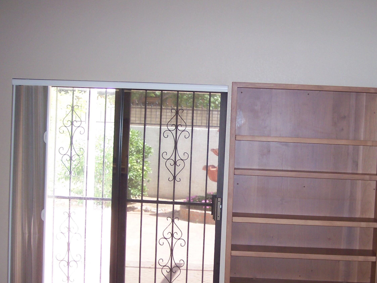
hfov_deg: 36.6
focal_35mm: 52
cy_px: 169
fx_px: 566
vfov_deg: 28.0
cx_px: 236
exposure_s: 1/60
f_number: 2.8
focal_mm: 8
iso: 140
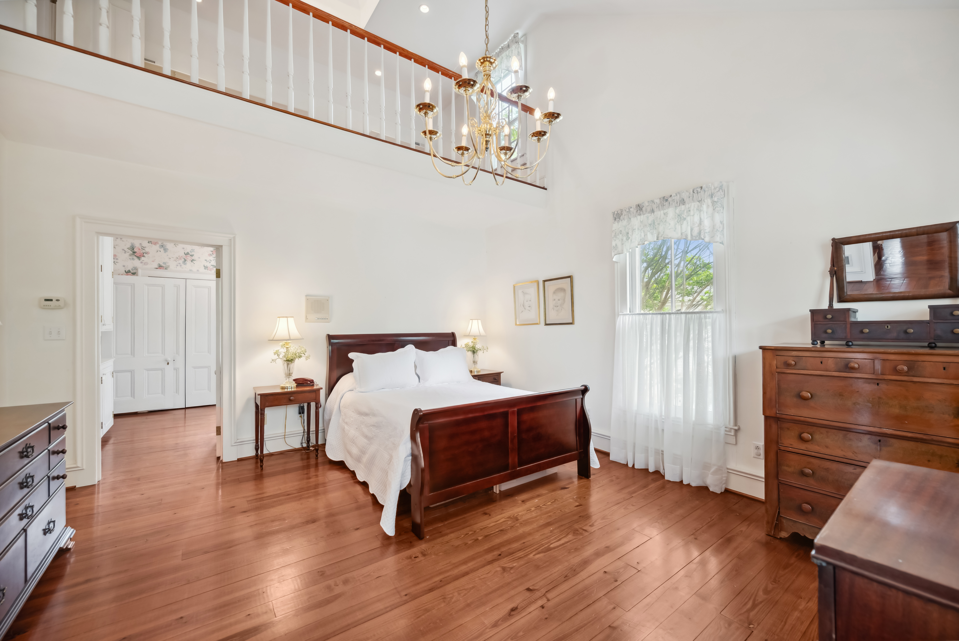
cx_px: 480
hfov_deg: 104.2
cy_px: 320
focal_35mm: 14
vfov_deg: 81.3
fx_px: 373
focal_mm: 14
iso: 250
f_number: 5.6
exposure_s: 1/30
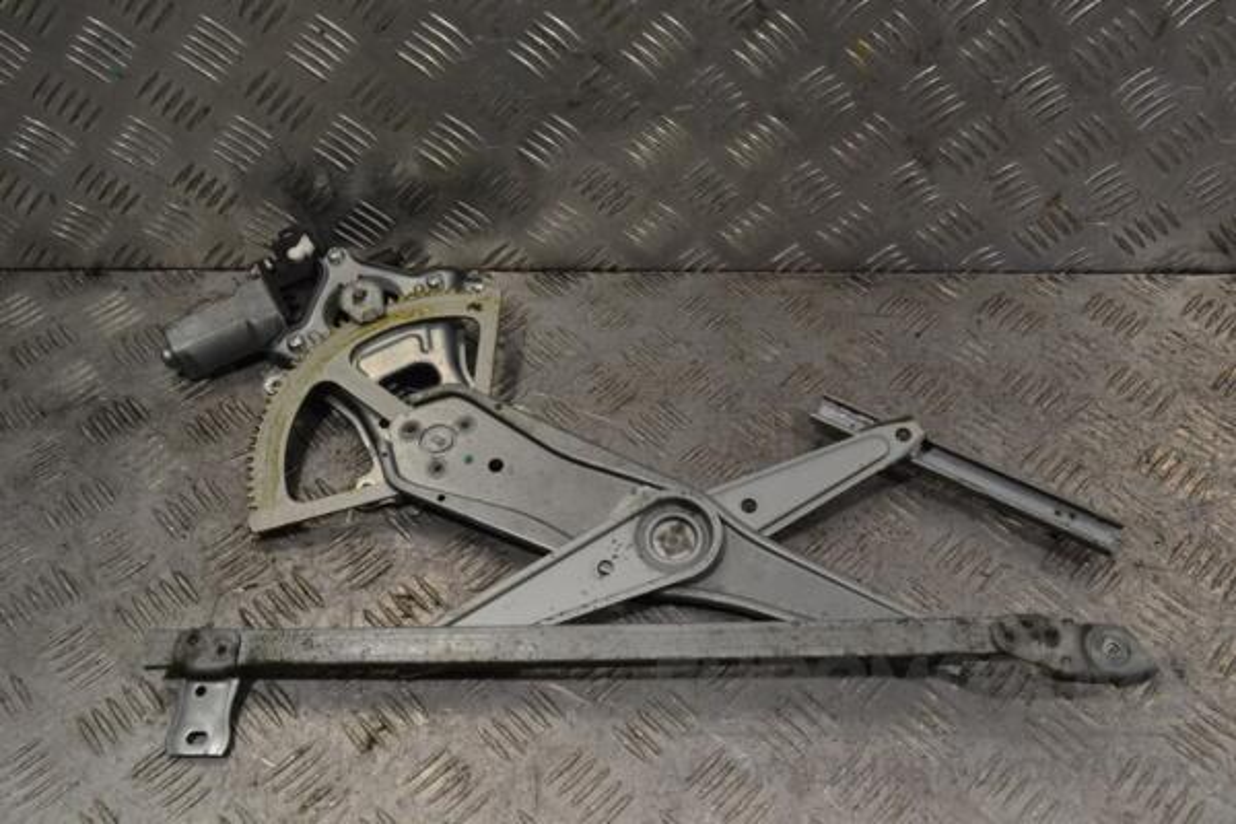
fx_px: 1133
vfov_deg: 40.0
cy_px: 412
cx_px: 618
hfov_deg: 57.2
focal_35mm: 33
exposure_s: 1/400
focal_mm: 22
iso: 3200
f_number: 10
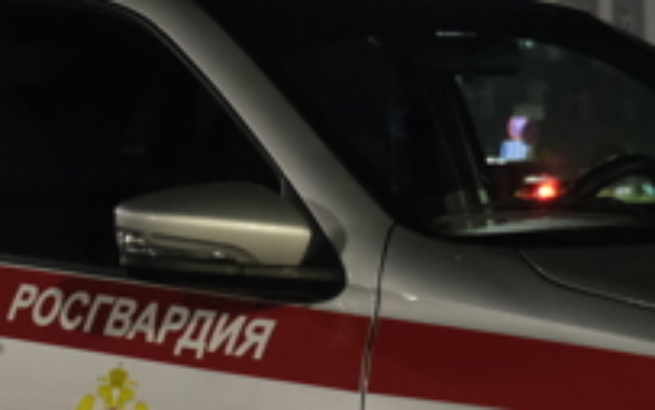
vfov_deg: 9.1
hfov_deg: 14.6
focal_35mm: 143
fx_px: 2553
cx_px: 368
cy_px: 368
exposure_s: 1/14
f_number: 3.2
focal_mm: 25.4
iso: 3200
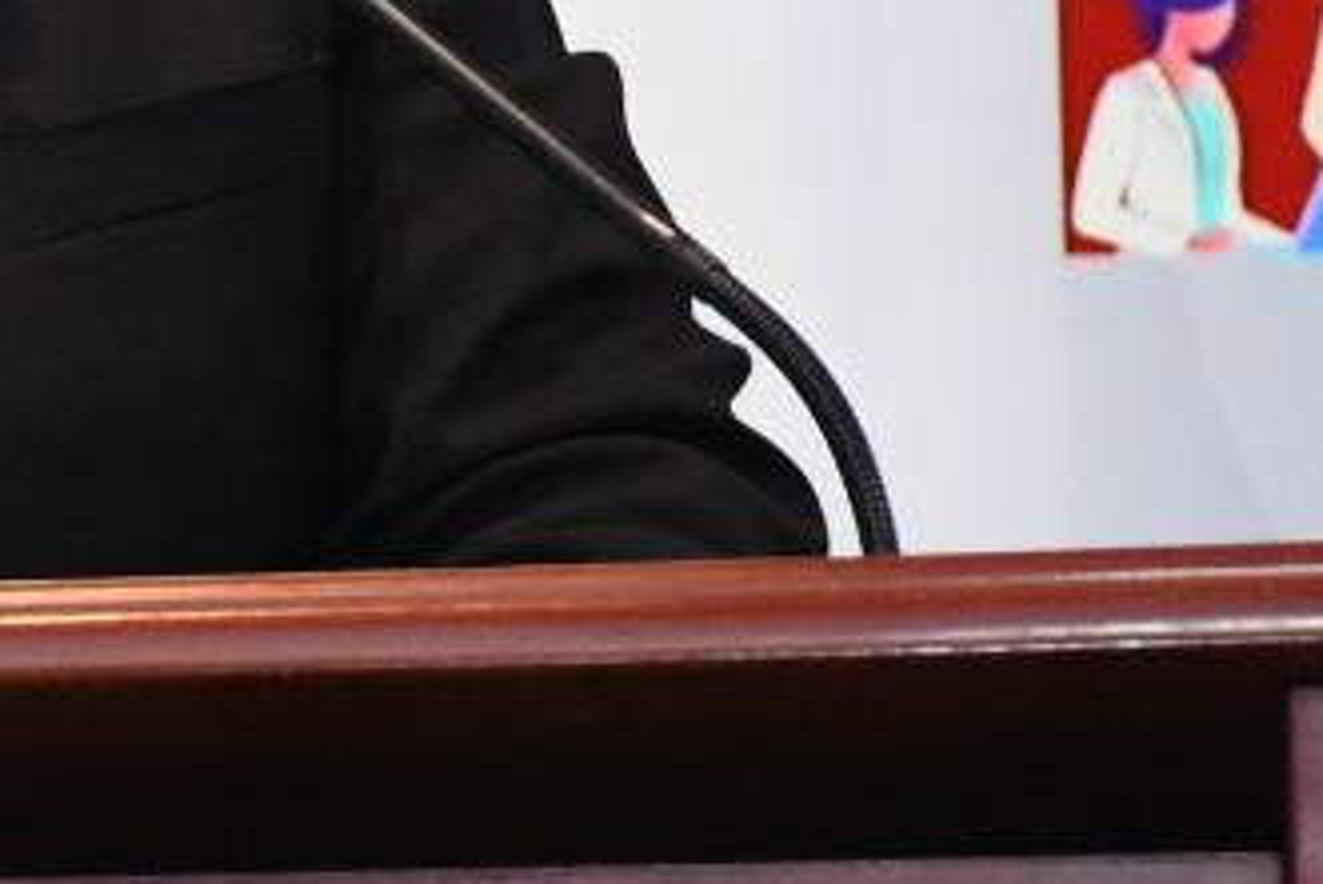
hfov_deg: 4.2
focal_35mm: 484
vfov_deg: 2.8
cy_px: 300
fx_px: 17794
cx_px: -280
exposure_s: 1/125
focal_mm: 66
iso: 3200
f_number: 5.6
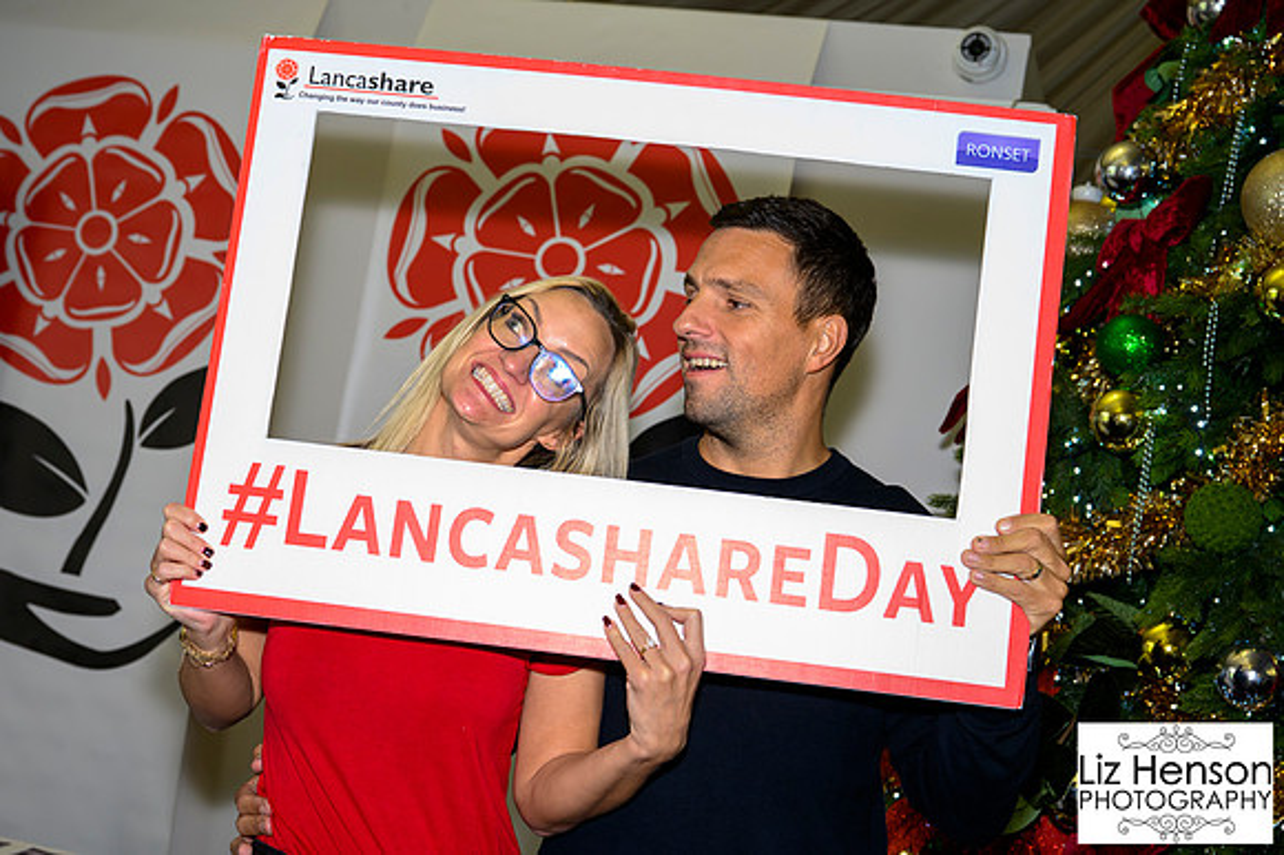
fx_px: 1726
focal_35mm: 48
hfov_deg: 40.8
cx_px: 578
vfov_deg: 27.8
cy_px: 415
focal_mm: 44
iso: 3200
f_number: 5
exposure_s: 1/100
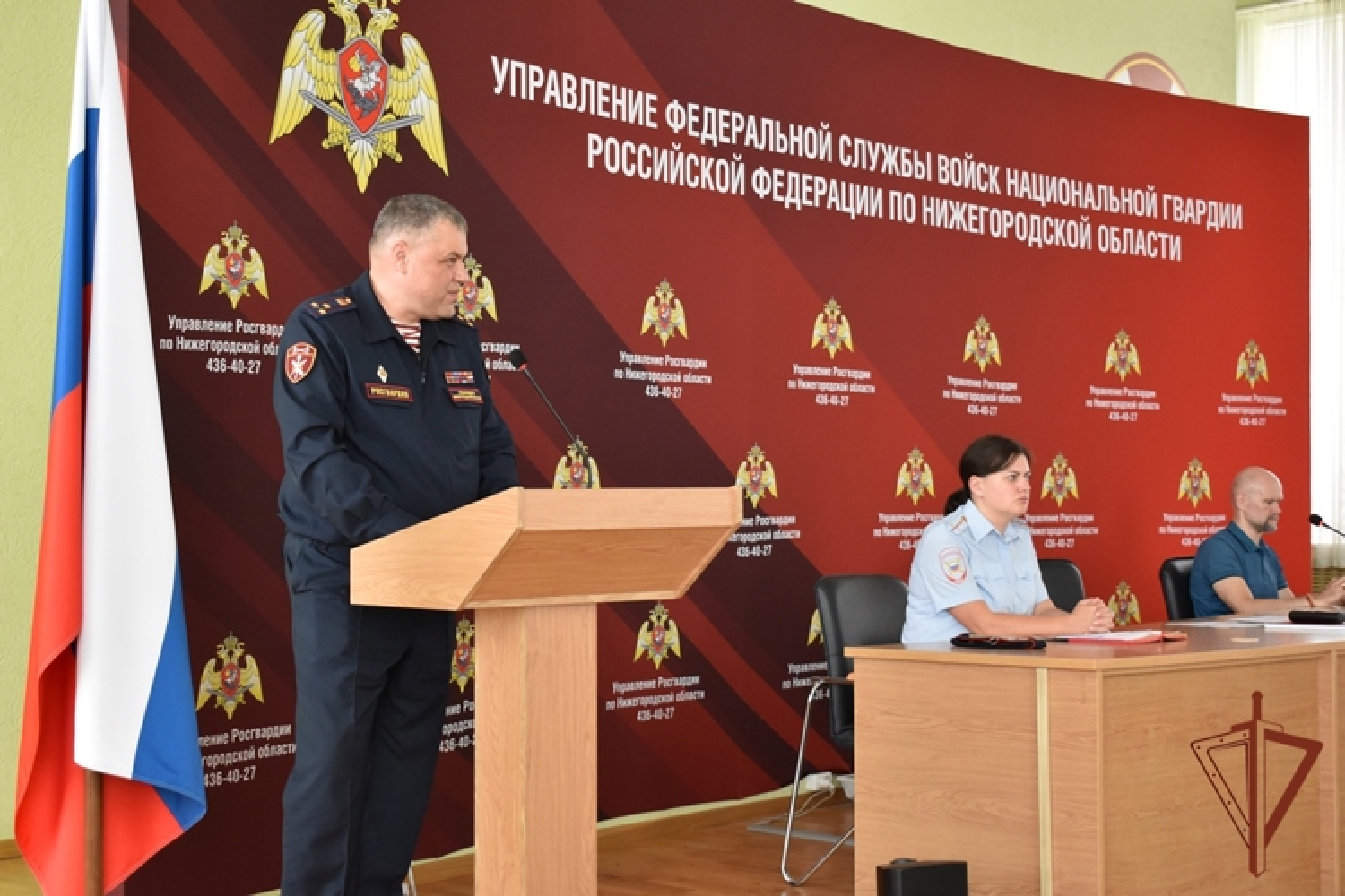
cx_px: 672
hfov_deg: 36.9
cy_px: 448
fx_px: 2017
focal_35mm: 54
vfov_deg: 25.1
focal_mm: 36
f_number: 4.8
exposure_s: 1/125
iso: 1250
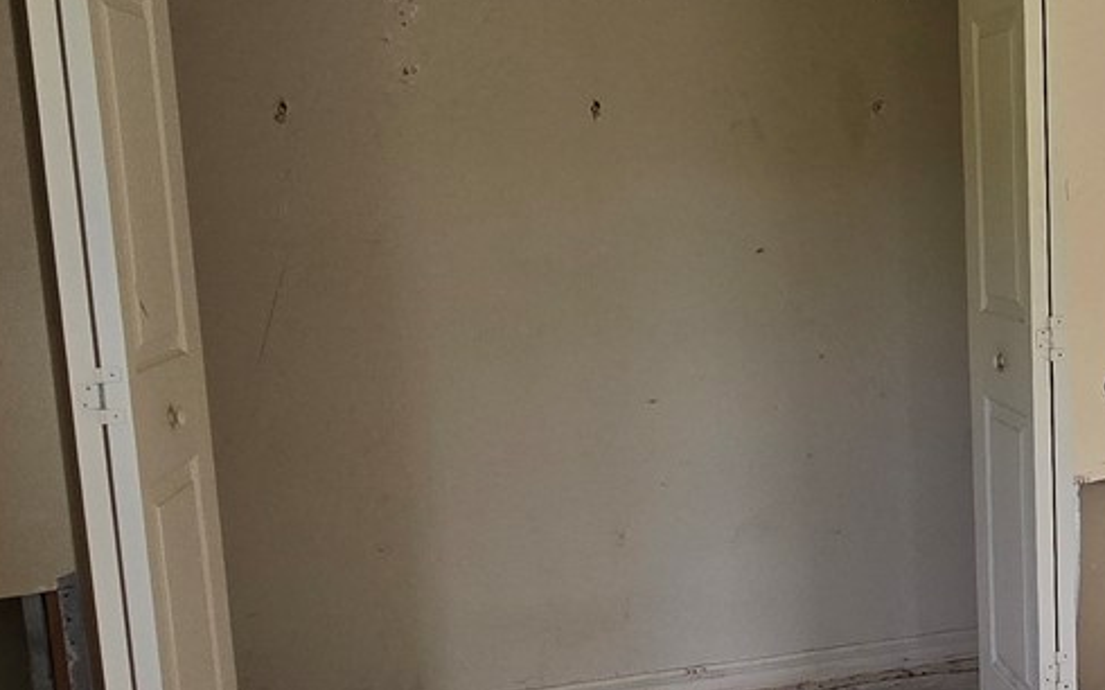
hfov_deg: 39.8
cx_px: 1067
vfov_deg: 28.5
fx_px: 1355
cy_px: 435
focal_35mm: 45
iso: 50
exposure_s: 1/224
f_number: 2.2
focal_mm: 2.2
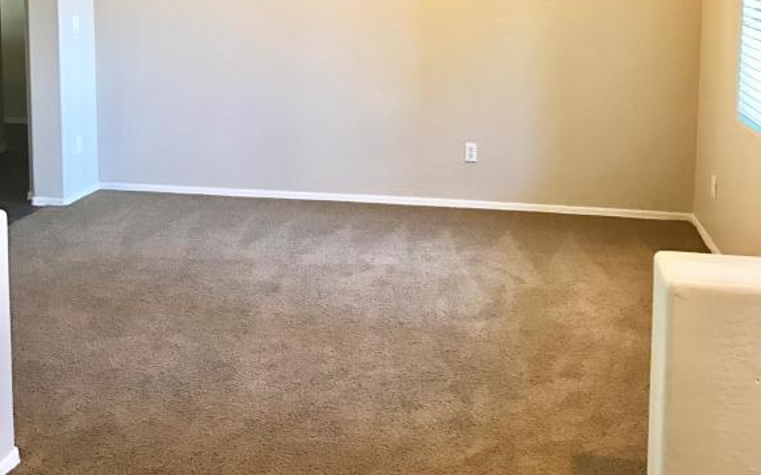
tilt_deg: -3.6
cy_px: 51
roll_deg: +0.8
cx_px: 382
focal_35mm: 40
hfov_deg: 49.3
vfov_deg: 30.6
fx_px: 829
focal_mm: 3.99
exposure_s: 1/15
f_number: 1.8
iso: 64
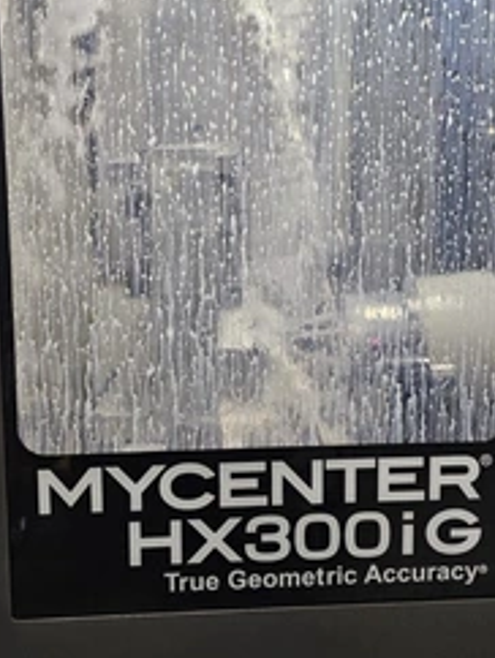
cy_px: 190
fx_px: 723
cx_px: 288
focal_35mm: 38
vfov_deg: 47.6
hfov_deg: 37.7
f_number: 1.7
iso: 250
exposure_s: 1/120
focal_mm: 6.3
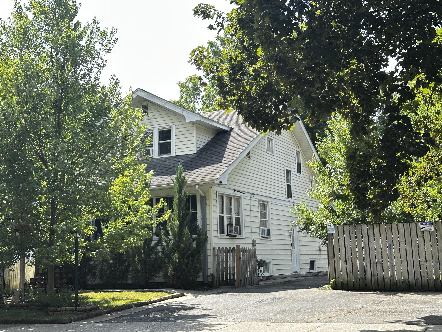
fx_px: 613
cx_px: 221
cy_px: 166
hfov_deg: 39.7
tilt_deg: +9.1
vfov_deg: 30.3
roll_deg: +1.6
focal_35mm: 48
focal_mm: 6.86
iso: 64
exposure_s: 1/377
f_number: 1.78
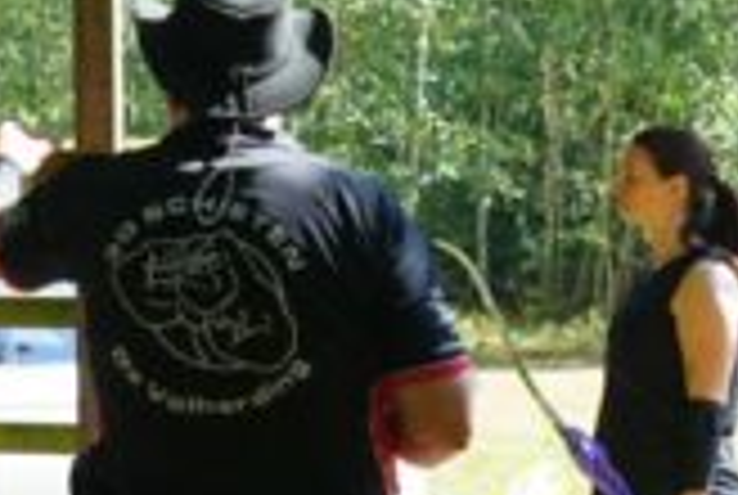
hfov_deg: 10.0
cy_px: -20
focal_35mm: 193
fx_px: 3964
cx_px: -626
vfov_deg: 7.1
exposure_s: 1/60
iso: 100
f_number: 5.6
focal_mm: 31
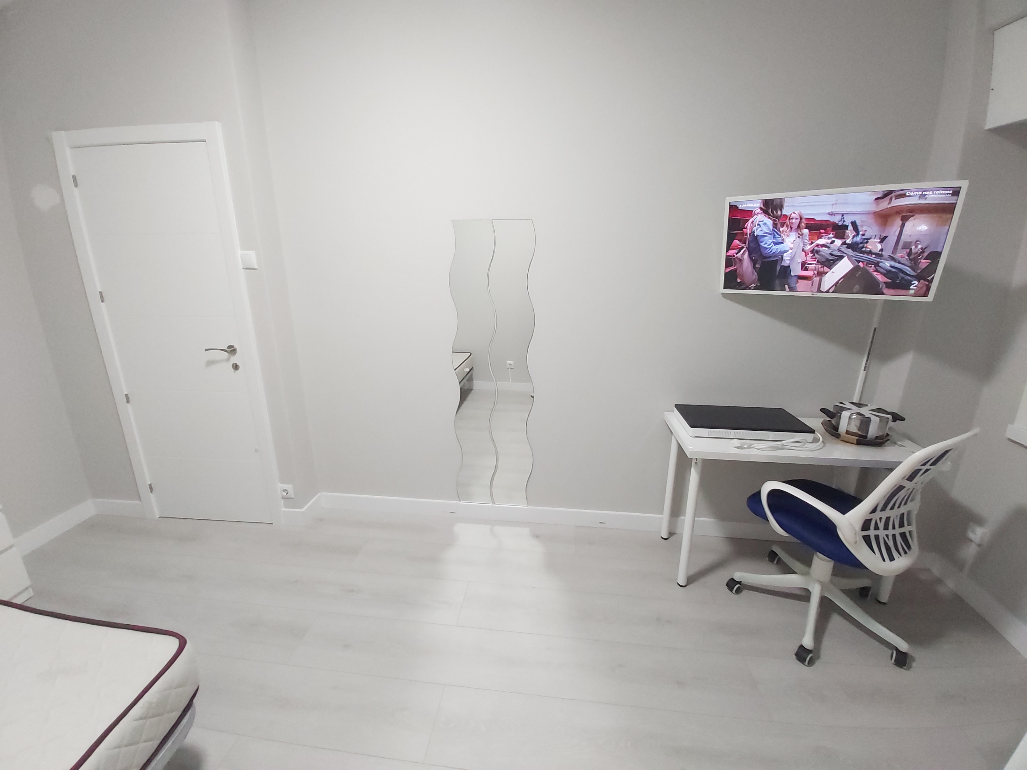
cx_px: 514
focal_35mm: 12
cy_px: 385
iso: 200
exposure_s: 1/33
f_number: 2.2
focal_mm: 1.42
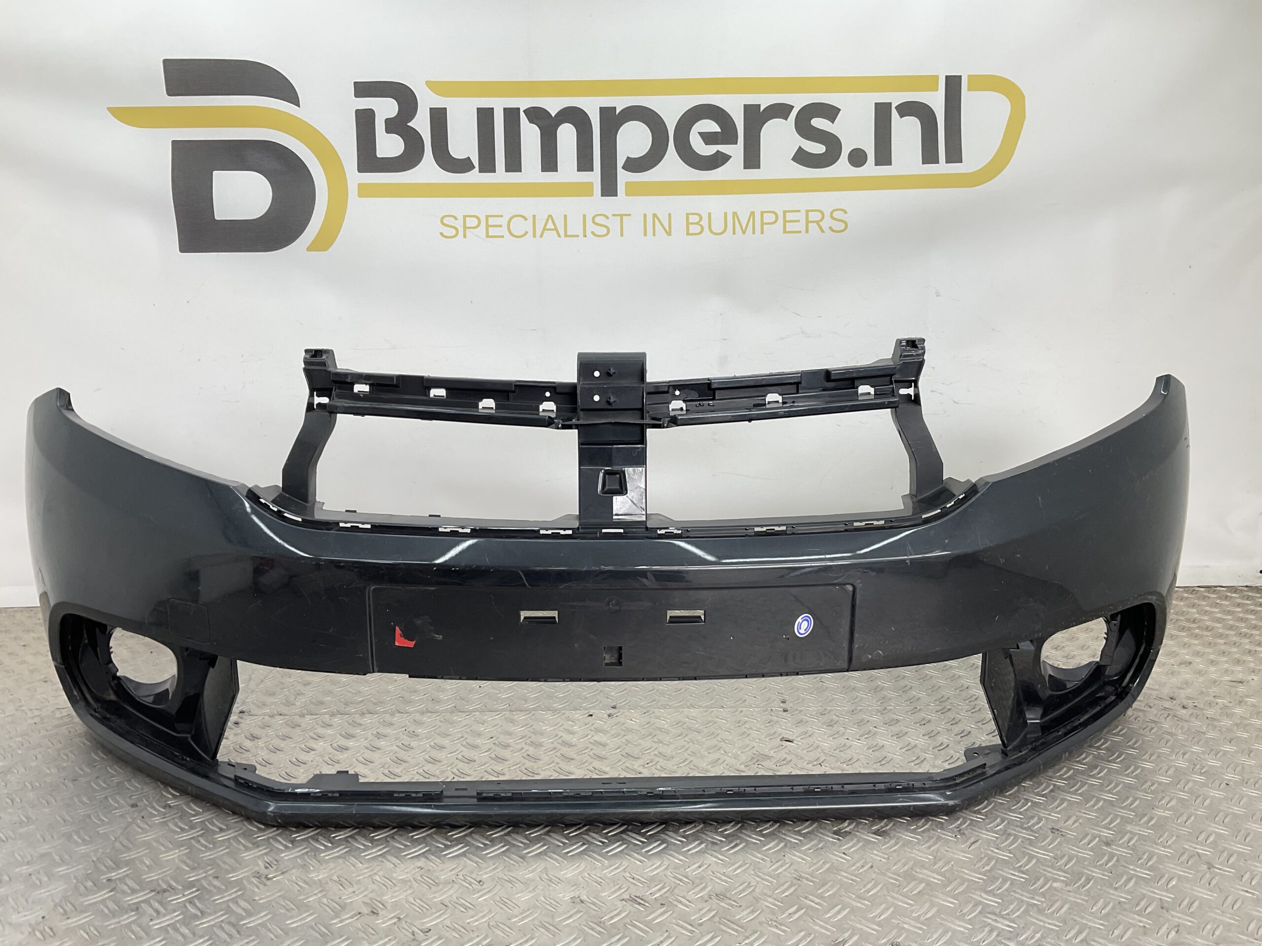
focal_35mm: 29
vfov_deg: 48.2
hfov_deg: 61.7
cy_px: 473
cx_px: 631
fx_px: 1057
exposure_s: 1/139
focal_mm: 3
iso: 16
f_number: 1.8
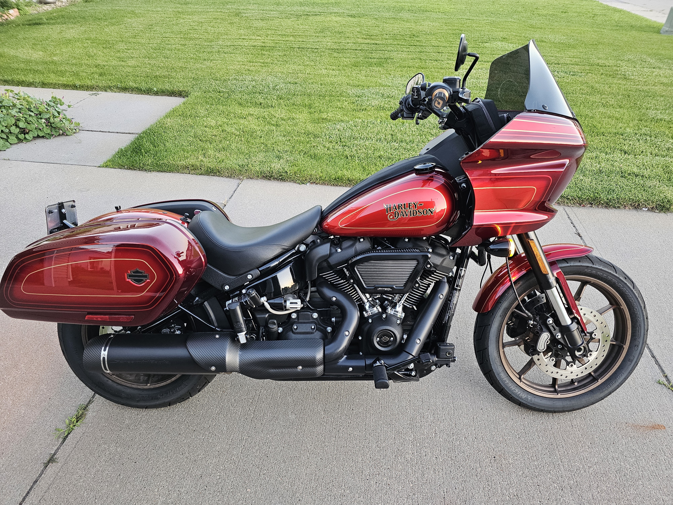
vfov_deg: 58.9
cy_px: 252
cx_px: 336
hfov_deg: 73.9
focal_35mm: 23
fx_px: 447
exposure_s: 1/120
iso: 320
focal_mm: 6.3
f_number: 1.7
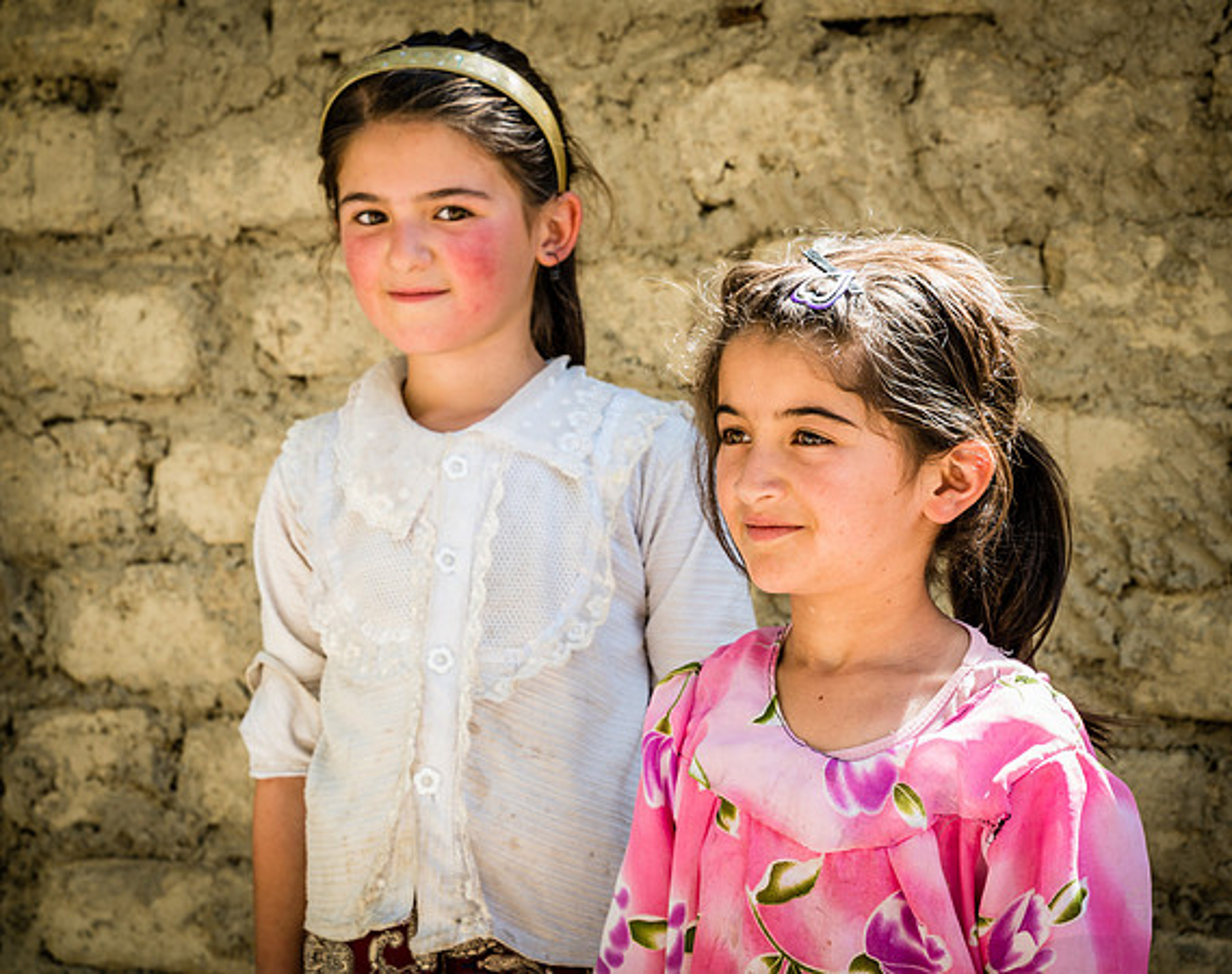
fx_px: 2842
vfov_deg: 19.5
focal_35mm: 78
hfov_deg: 24.4
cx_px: 731
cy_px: 487
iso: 125
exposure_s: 1/40
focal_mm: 70
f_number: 8
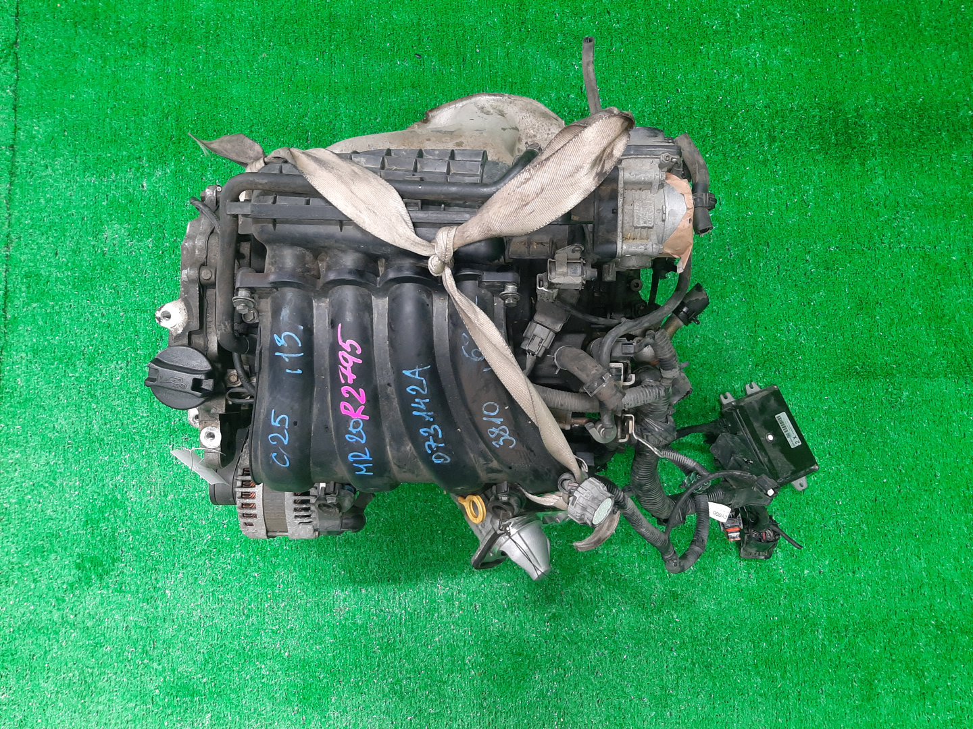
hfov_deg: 67.3
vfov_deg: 53.1
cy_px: 364
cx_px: 486
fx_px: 731
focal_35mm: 26
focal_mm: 3.93
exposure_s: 1/50
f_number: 1.7
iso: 172
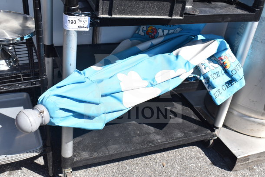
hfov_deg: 46.4
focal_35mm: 42
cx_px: 132
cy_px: 88
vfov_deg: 31.9
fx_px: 309
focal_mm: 28
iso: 200
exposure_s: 1/250
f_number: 8
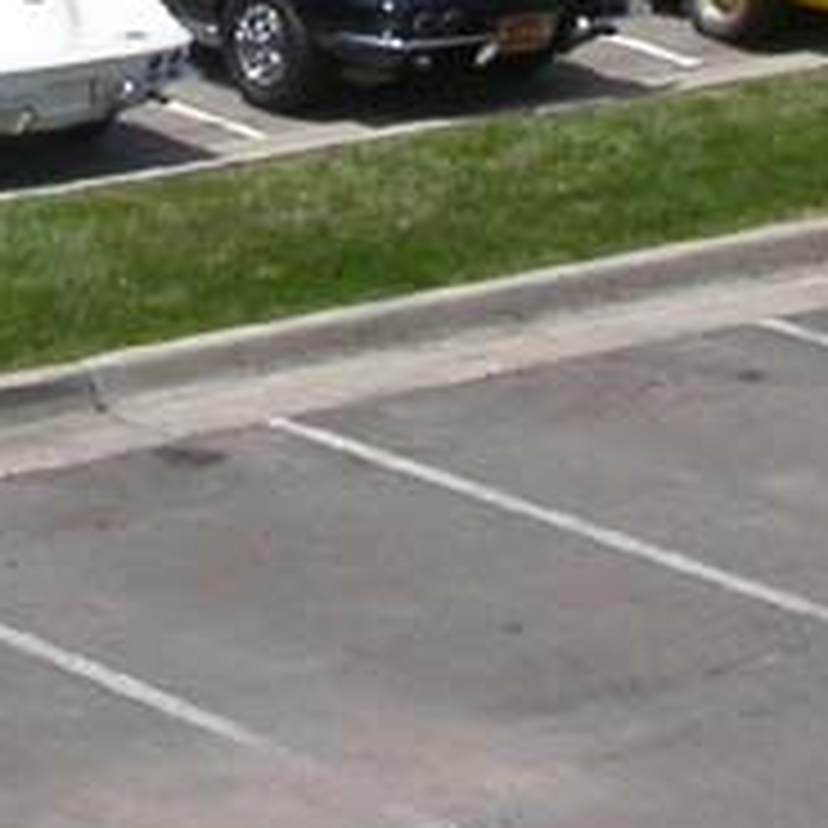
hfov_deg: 6.3
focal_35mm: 276
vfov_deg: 6.3
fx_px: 7469
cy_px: -333
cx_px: -162
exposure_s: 1/528
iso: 100
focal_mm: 11.6
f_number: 6.8
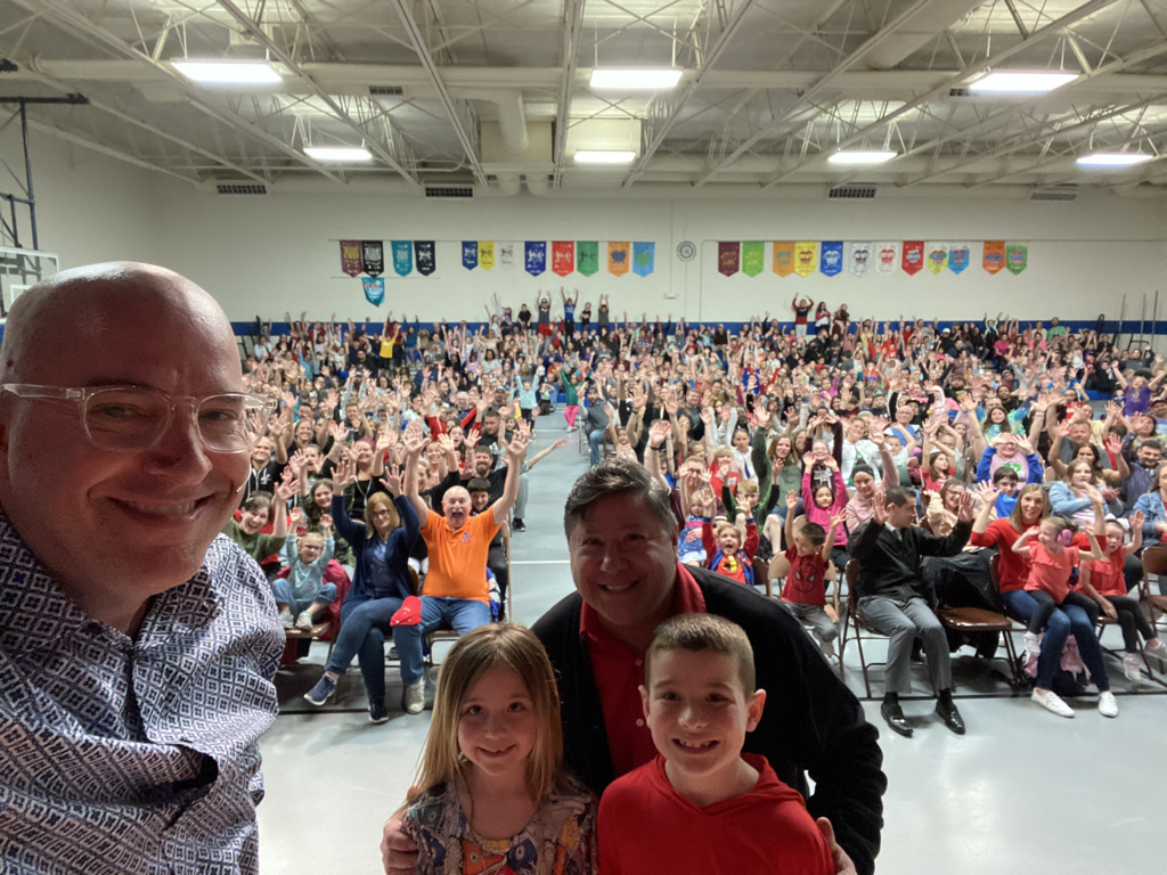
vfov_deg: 58.9
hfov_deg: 73.9
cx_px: 584
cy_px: 438
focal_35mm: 23
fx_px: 775
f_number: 2.2
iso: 640
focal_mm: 2.71
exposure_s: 1/30
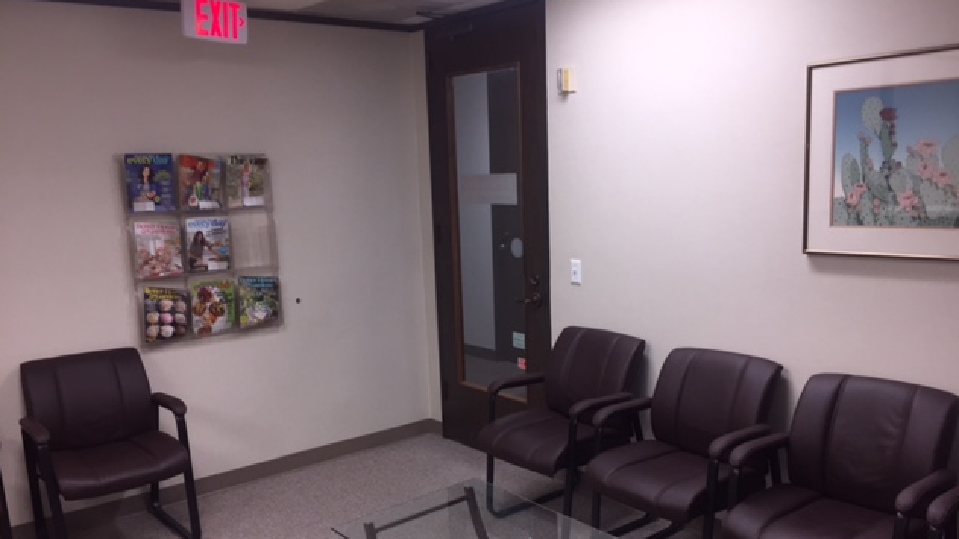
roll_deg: +1.1
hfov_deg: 61.0
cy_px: 333
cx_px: 484
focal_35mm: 32
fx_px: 813
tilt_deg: -11.3
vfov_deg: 36.5
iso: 64
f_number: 2.2
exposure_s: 1/30
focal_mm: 4.15
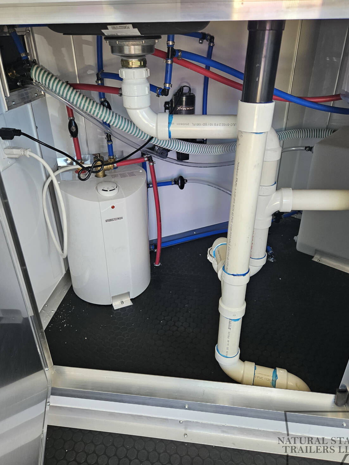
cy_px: 232
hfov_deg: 54.9
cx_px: 180
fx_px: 336
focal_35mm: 25
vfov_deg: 69.4
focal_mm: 5.4
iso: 320
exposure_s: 1/359
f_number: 1.8
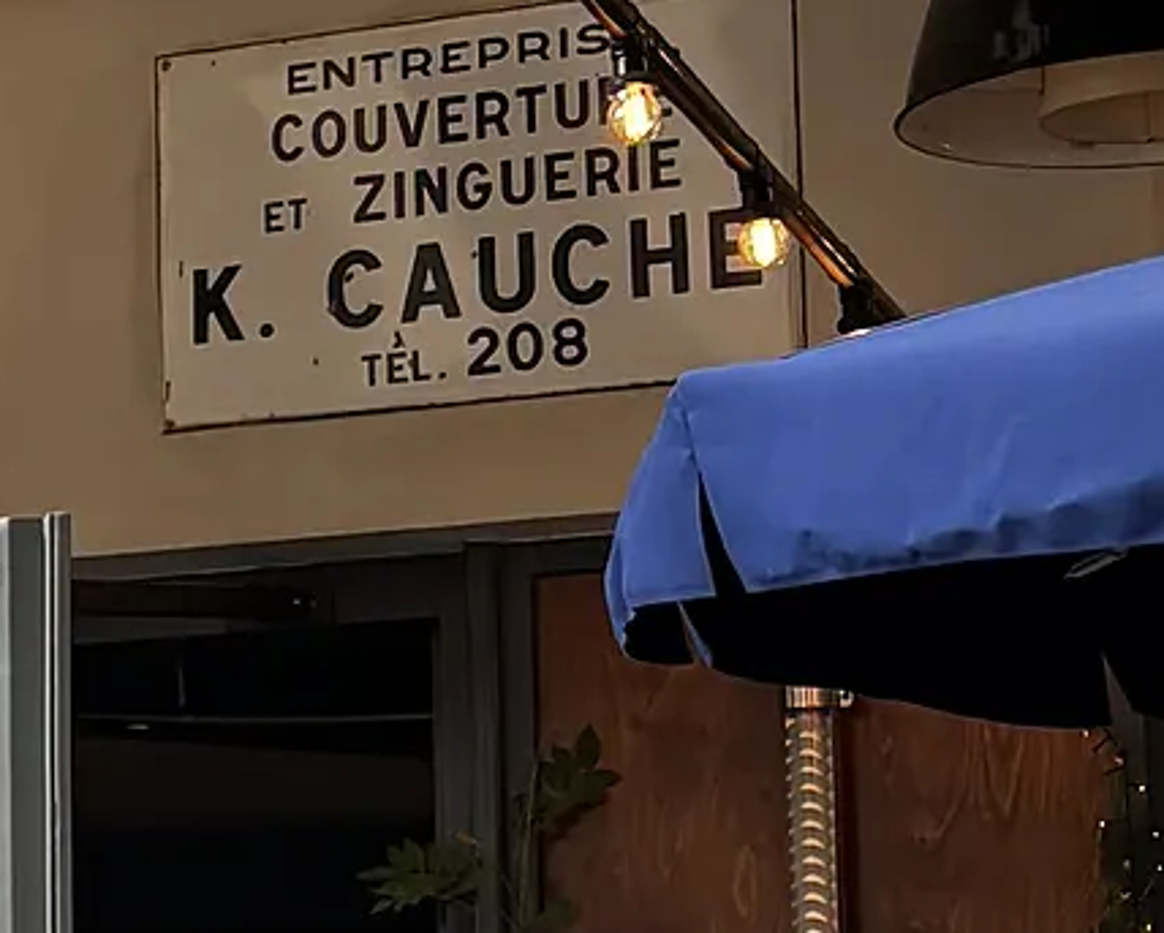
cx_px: -1216
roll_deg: -1.1
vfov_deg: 9.7
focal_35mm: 158
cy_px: 880
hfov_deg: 11.0
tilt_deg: +6.0
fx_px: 5447
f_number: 1.6
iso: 50
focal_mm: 5.96
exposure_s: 1/505
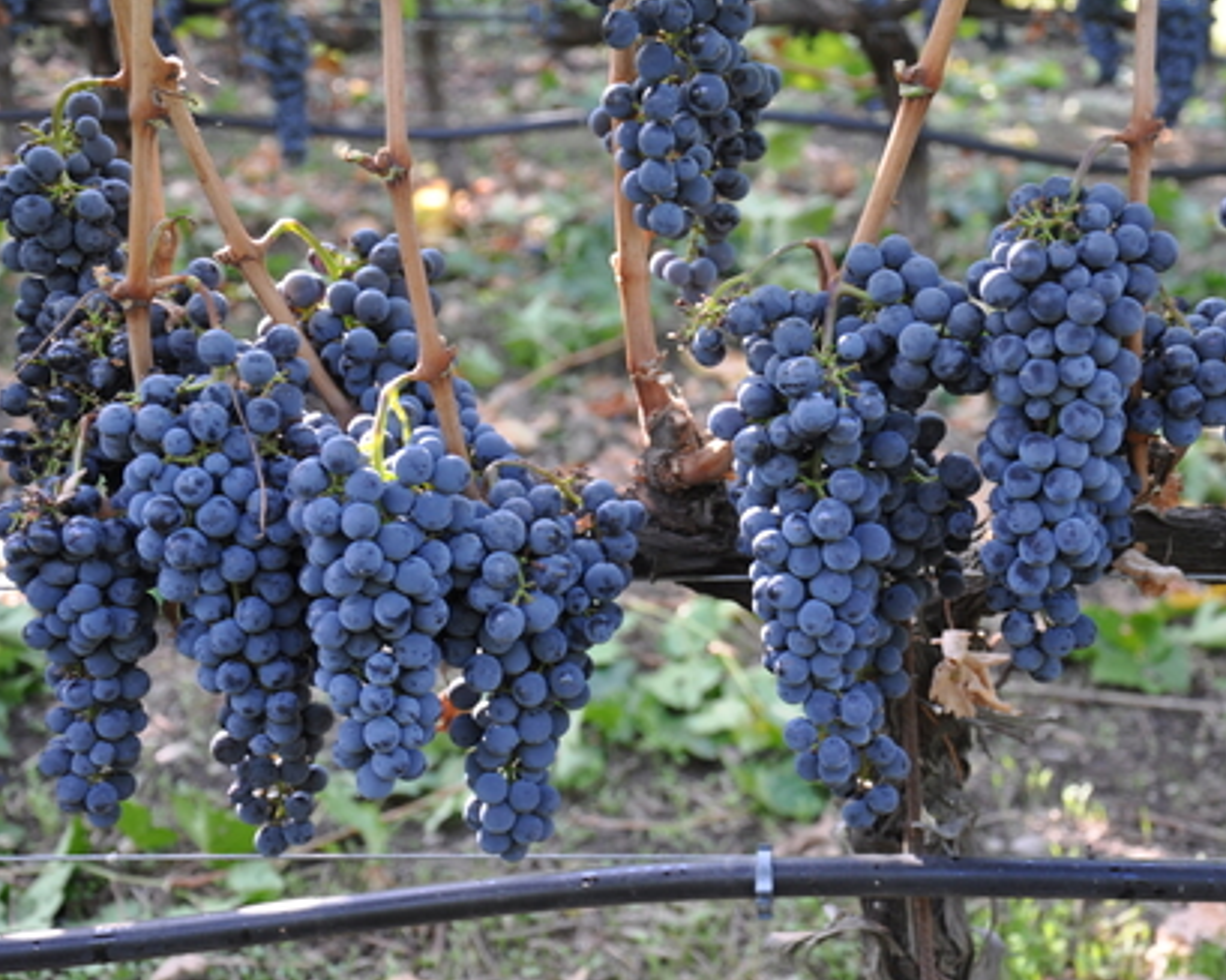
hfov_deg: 34.1
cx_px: 692
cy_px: 489
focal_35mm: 55
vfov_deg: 27.6
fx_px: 1995
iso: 400
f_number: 5
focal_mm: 32
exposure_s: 1/100
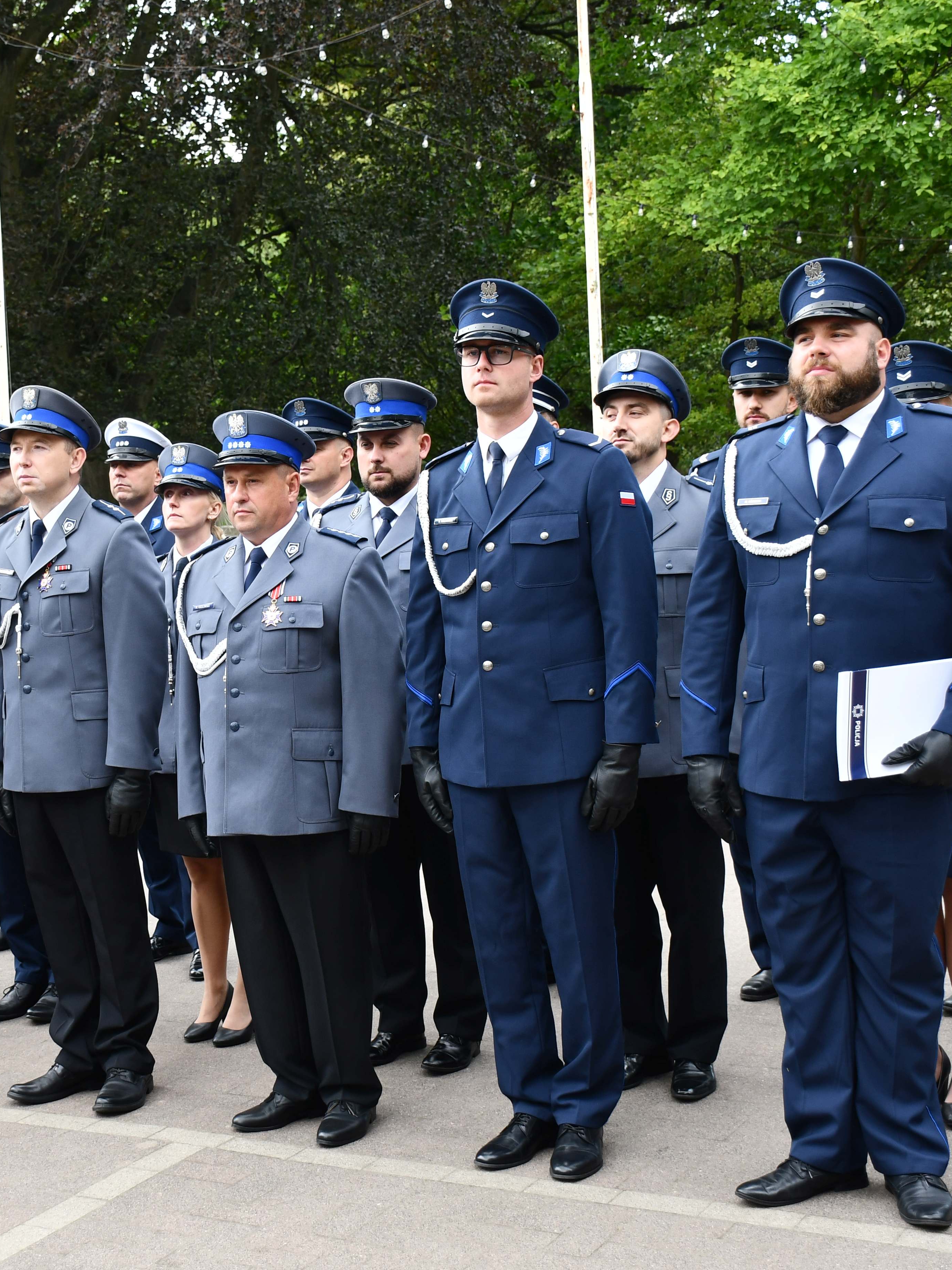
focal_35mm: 58
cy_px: 637
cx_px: 256
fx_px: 2127
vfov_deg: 33.2
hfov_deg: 25.0
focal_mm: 27
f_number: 5.6
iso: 320
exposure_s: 1/250
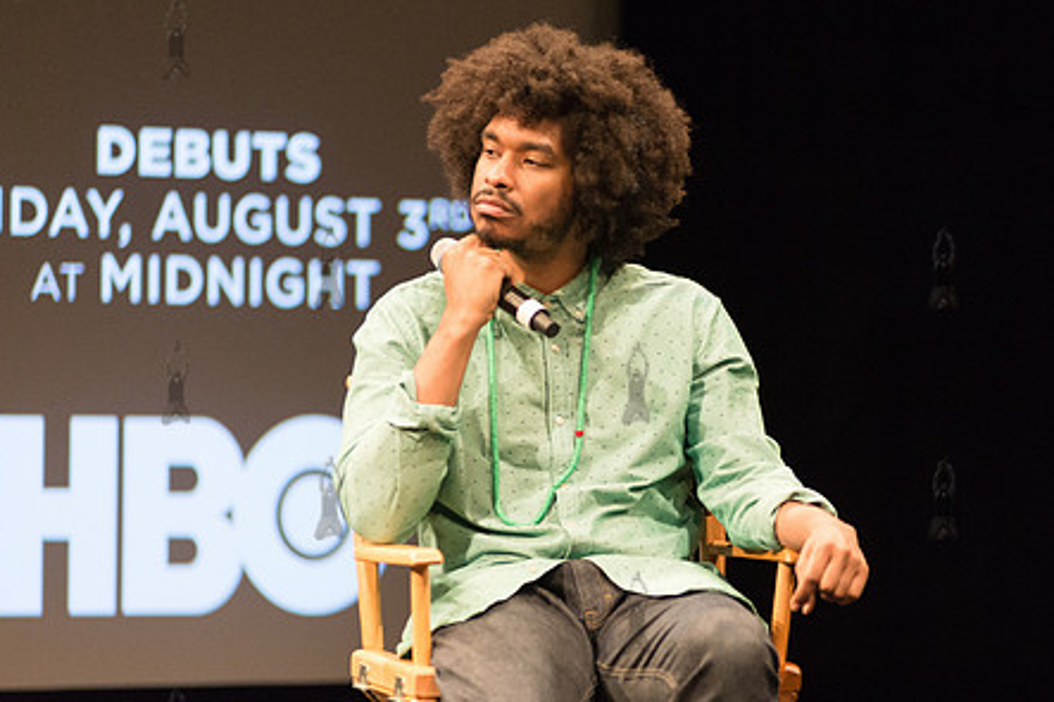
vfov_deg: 6.8
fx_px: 5941
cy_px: 382
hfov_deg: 10.1
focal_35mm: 203
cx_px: 635
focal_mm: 155
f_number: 2.8
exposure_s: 1/200
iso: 4000
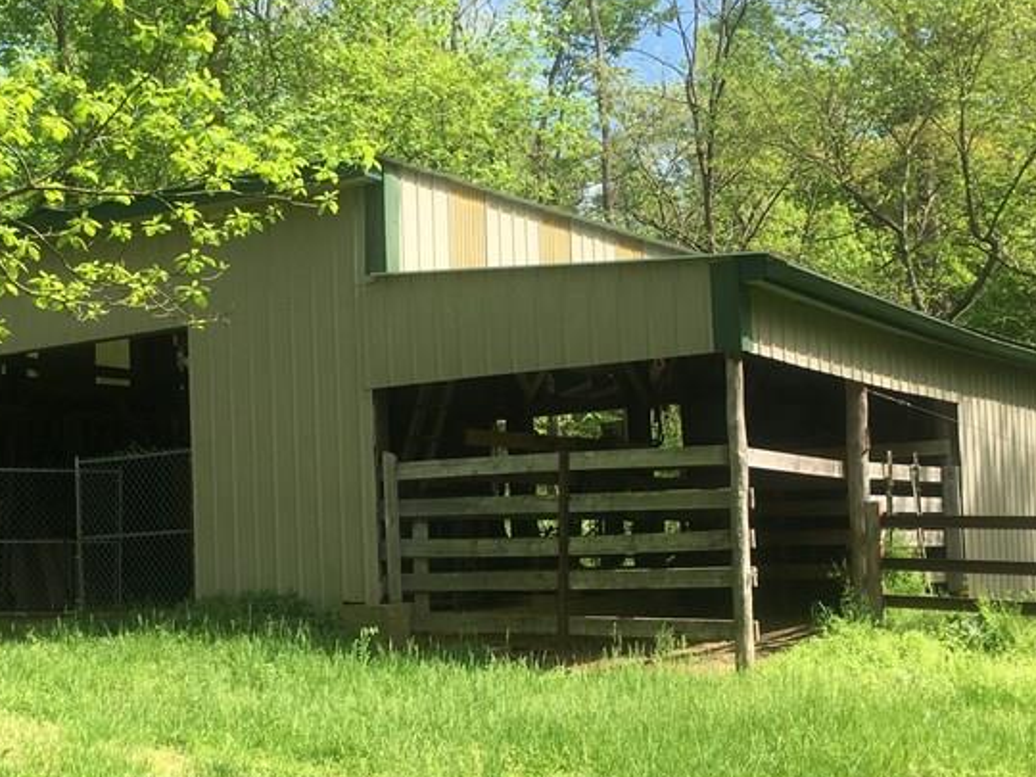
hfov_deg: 34.7
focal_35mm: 55
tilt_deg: +5.3
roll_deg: +1.9
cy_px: 436
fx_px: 1646
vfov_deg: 26.5
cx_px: 370
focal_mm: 4.15
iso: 25
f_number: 2.2
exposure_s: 1/591
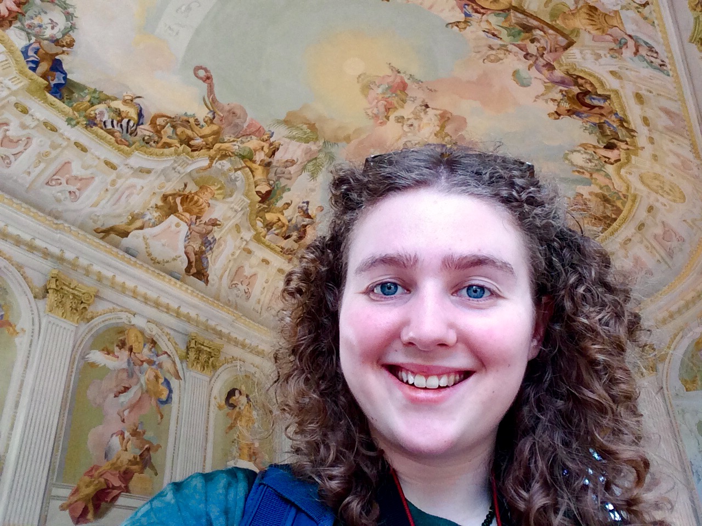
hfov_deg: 58.4
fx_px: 629
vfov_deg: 45.4
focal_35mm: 31
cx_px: 351
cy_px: 263
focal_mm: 2.15
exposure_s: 1/100
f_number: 2.4
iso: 64
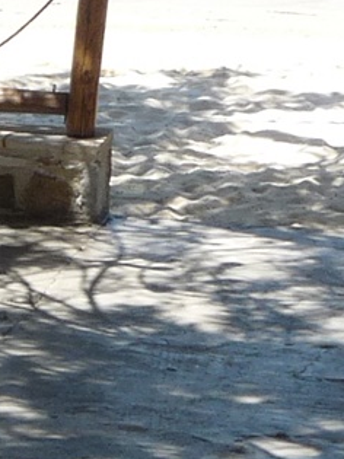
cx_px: -109
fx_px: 7213
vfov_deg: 3.6
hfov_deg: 2.7
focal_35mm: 544
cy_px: -60
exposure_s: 1/200
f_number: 5
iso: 100
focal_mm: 13.3
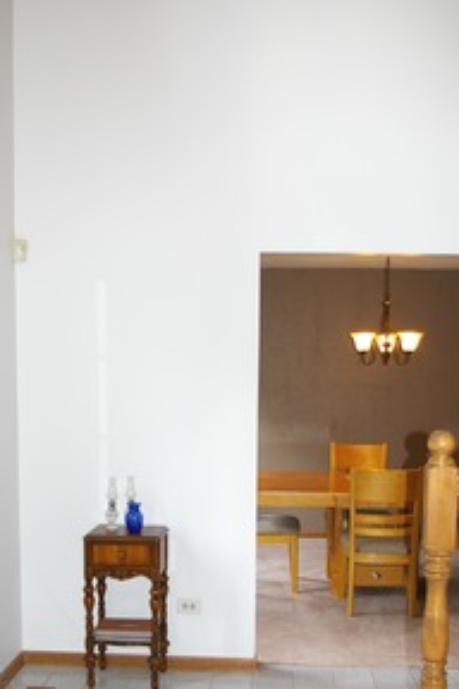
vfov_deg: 43.0
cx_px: 220
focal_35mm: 45
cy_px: 462
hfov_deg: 29.9
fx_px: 861
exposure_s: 1/45
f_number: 3.5
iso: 200
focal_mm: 18
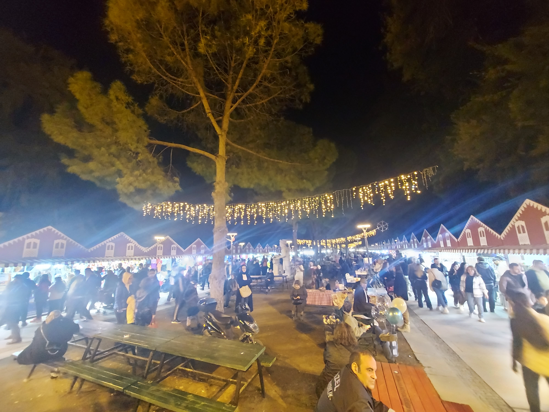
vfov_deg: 89.9
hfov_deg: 106.2
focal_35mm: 13
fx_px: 206
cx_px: 274
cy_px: 206
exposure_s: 1/17
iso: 640
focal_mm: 1.74
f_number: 2.2
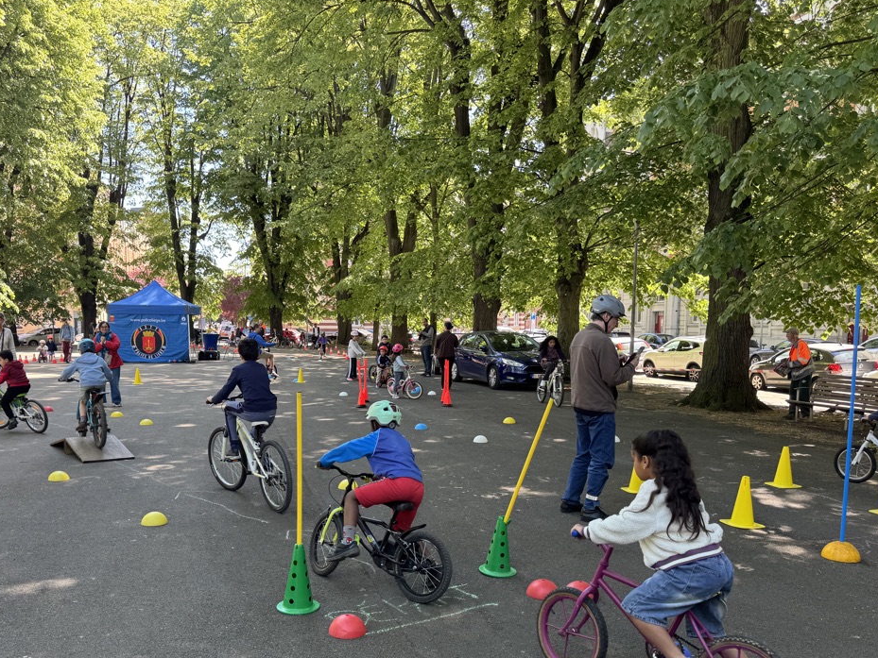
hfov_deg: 58.2
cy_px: 411
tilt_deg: -6.3
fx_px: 786
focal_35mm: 31
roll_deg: +0.2
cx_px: 396
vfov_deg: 45.1
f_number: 1.78
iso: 80
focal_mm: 6.76
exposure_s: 1/187
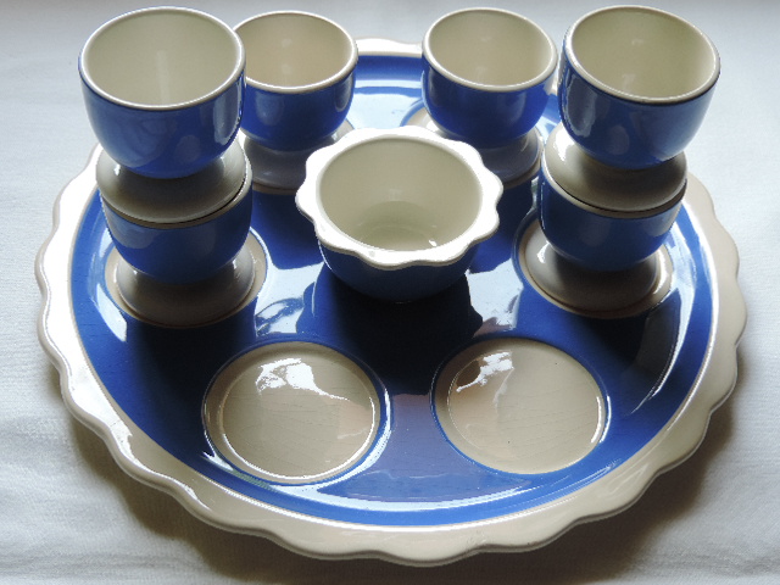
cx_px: 390
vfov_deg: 26.6
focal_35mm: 55
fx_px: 1239
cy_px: 292
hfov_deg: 34.9
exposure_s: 1/60
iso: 200
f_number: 3.7
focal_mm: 9.8
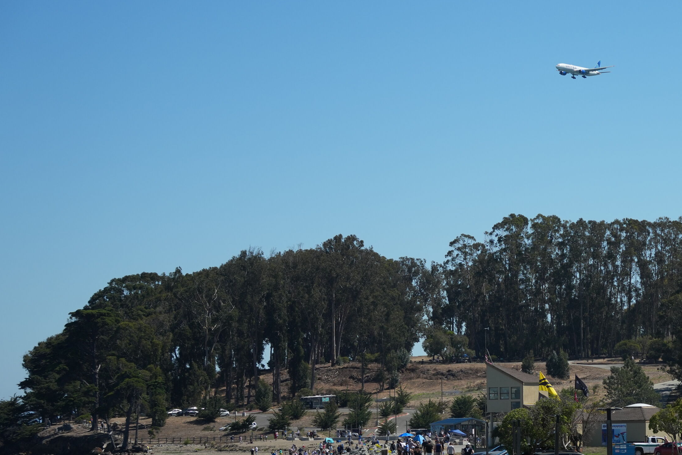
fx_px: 3050
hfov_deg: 12.6
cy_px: 342
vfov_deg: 8.5
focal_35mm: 161
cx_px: 628
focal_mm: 82
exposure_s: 1/2500
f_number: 5
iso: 320
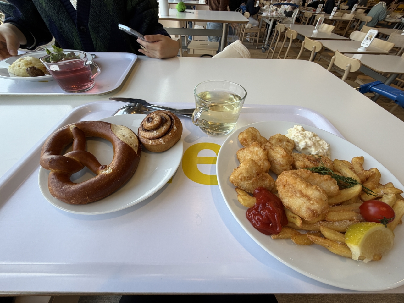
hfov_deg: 102.1
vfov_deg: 85.7
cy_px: 152
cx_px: 202
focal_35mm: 14
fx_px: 163
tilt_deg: -46.4
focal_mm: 2.22
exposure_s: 1/149
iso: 40
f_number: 2.2
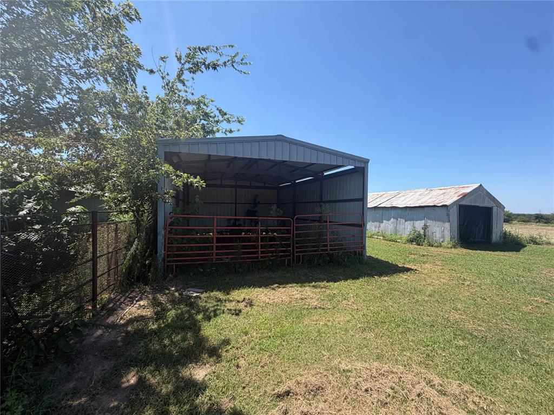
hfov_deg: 102.1
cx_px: 277
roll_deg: -0.5
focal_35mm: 14
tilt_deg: +0.5
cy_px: 208
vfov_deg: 85.7
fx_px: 224
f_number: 2.2
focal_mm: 2.22
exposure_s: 1/770
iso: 32
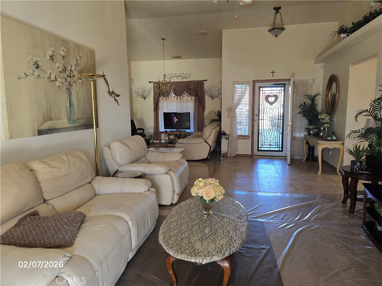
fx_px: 254
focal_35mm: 23
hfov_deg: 73.9
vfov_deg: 58.9
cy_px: 143
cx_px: 191
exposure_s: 1/120
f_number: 1.7
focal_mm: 6.3
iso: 500
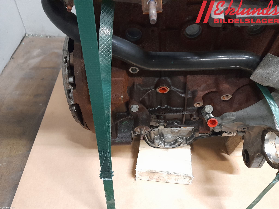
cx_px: 140
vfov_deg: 54.9
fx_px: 201
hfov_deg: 69.4
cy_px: 104
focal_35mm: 25
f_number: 2
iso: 500
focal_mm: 4.6
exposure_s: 1/33
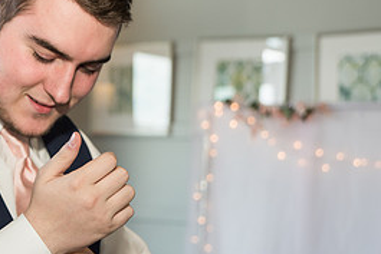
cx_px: 62
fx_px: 974
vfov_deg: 14.8
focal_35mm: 92
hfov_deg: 21.8
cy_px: 189
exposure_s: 1/160
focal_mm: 42
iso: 200
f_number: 3.2
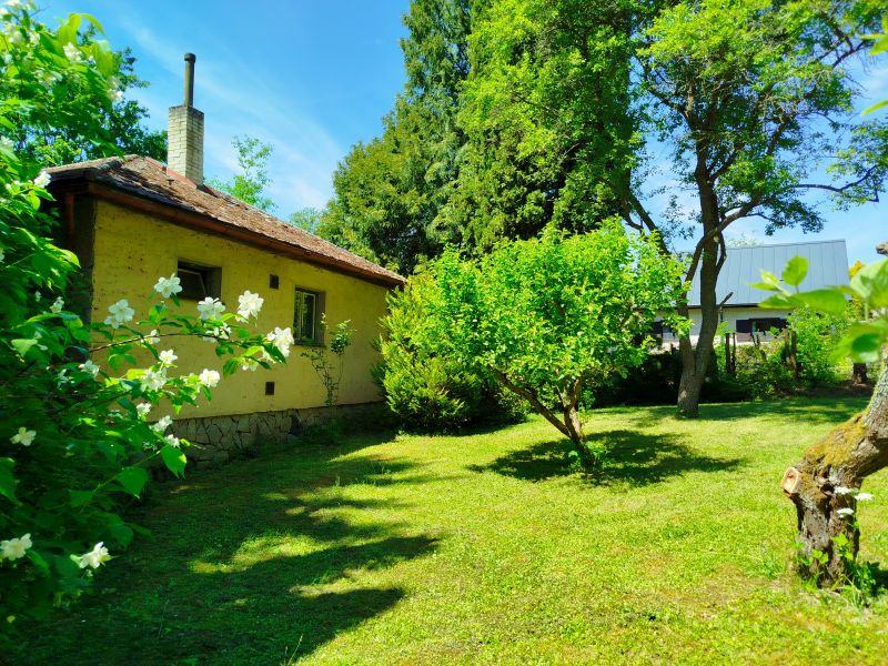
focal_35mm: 24
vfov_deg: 56.8
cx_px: 444
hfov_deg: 71.6
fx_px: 616
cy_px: 333
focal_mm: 5.31
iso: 50
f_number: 1.7
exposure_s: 1/572
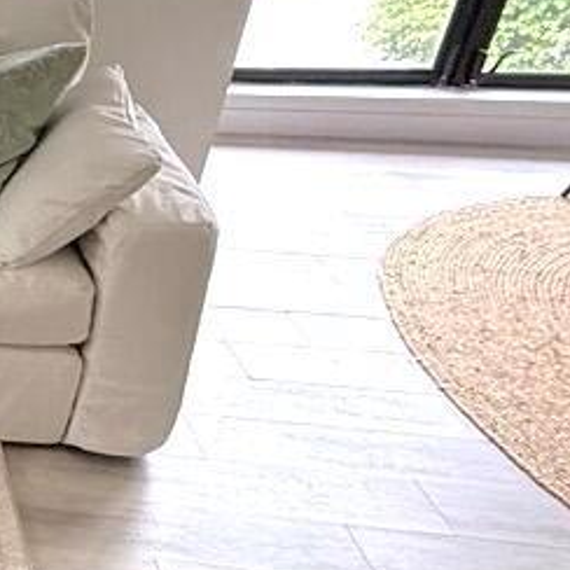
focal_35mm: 65
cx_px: -624
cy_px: 341
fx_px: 1211
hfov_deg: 17.3
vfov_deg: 26.4
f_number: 2.2
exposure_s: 1/99
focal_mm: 2.22
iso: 200
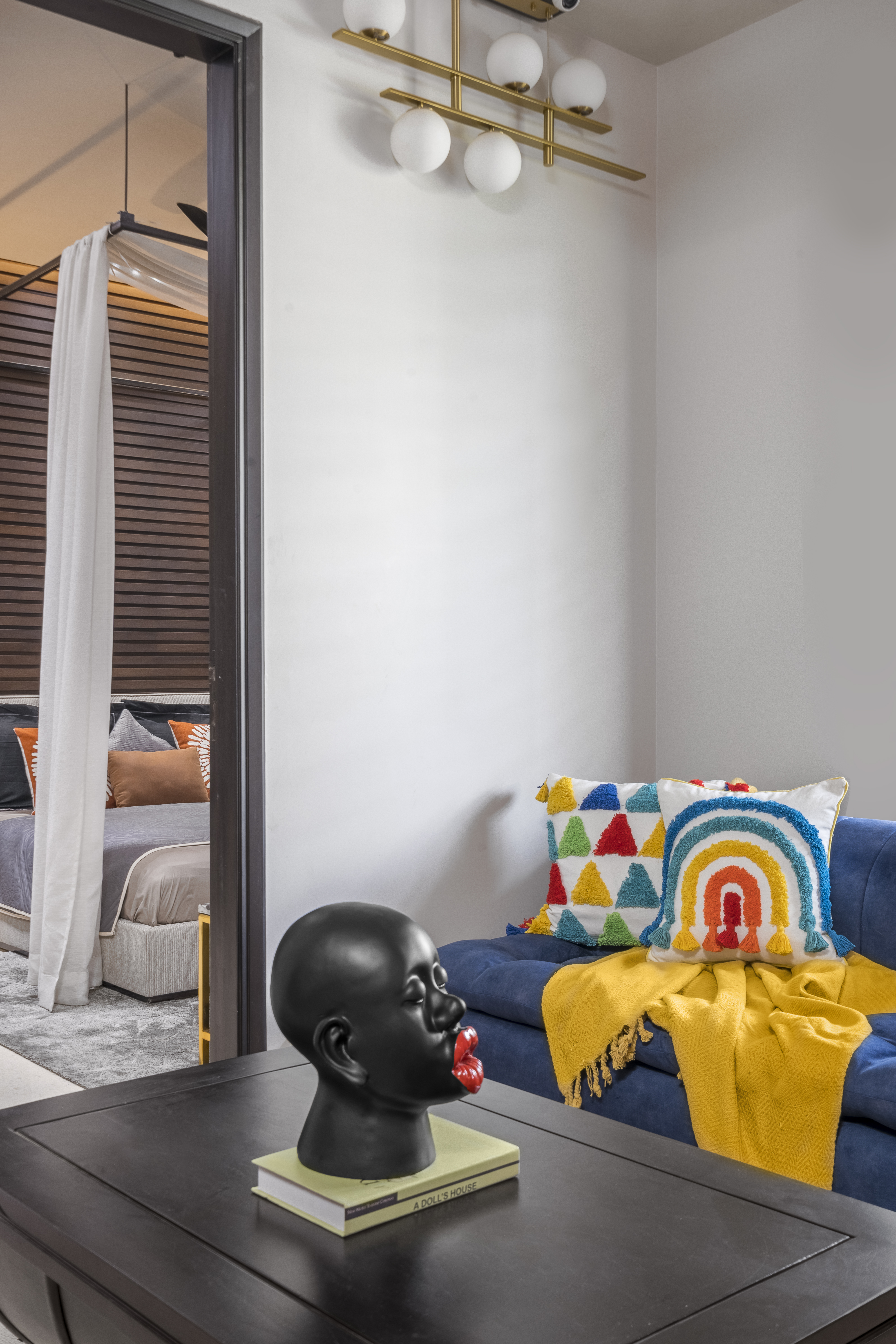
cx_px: 448
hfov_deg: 37.9
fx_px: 1306
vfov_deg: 54.4
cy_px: 672
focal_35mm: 35
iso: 200
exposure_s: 1/25
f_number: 13
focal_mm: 35
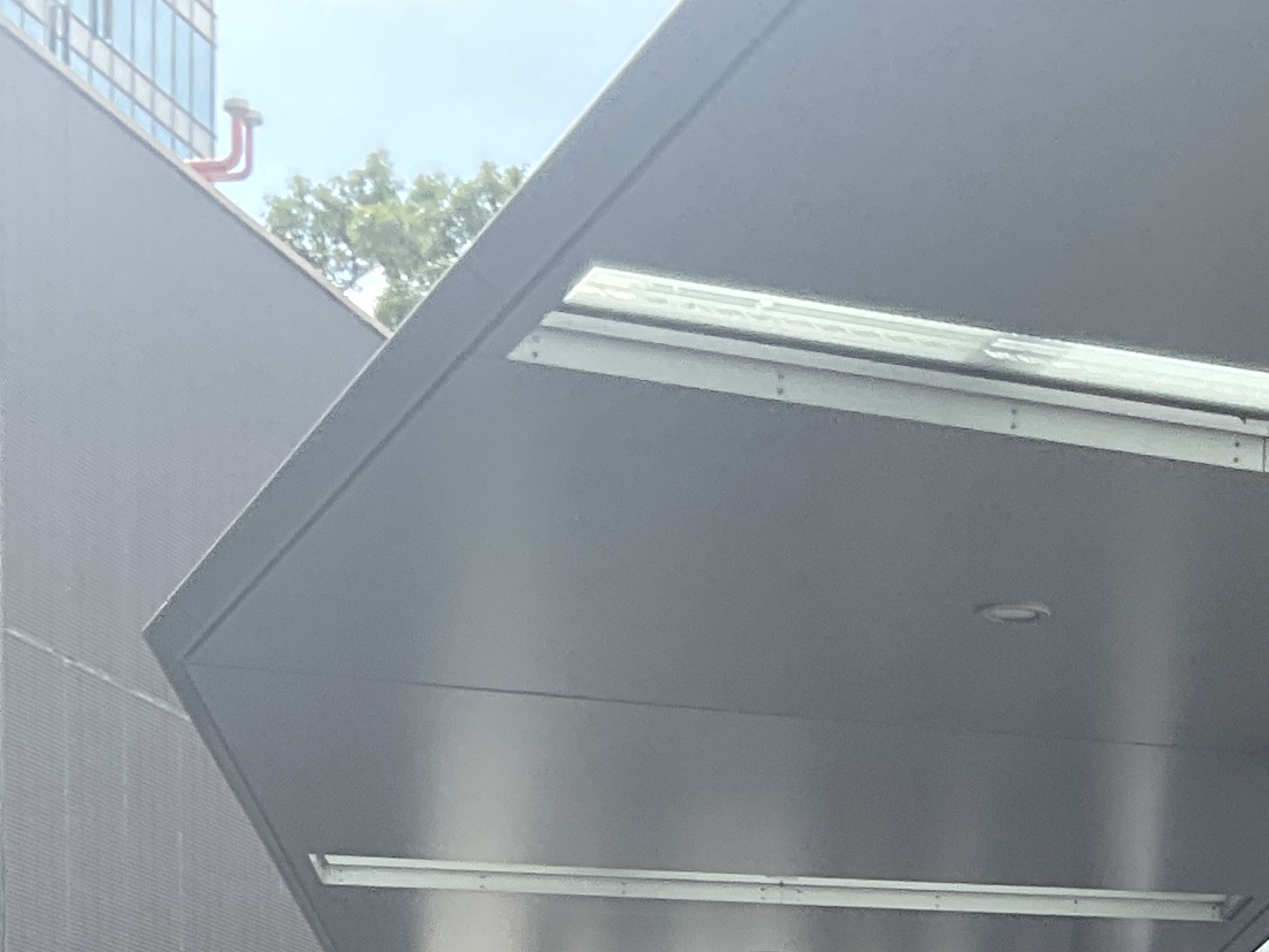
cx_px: 947
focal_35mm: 106
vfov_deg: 12.8
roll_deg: -1.3
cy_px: 1677
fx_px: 3885
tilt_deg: -4.0
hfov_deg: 18.4
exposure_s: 1/365
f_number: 1.8
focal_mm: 3
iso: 20
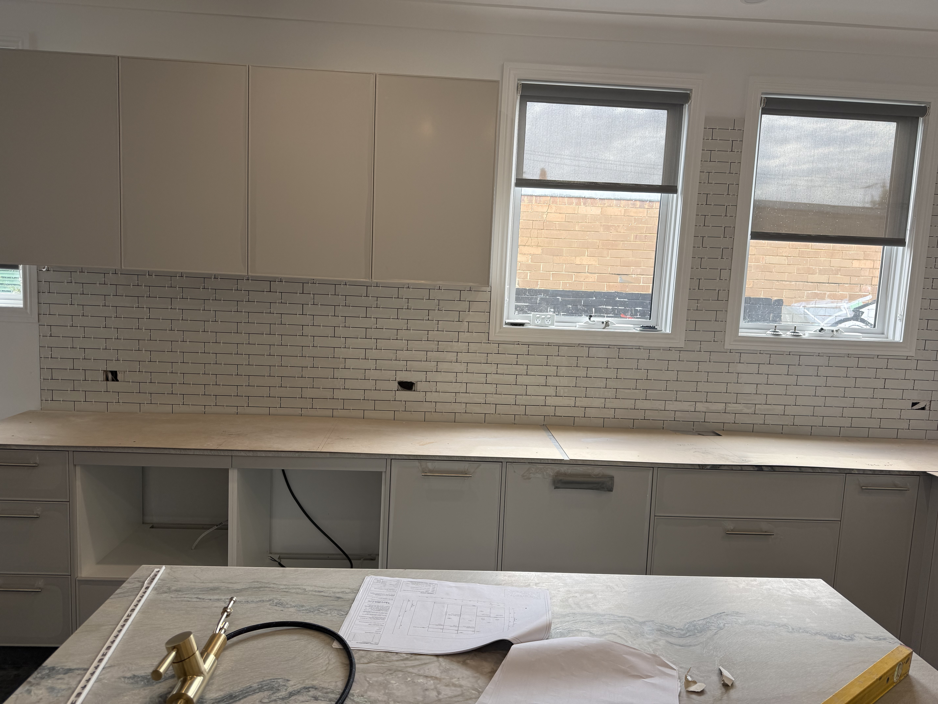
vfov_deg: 56.8
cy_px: 352
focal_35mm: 24
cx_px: 469
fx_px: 650
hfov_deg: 71.6
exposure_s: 1/241
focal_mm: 6.76
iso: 64
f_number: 1.78
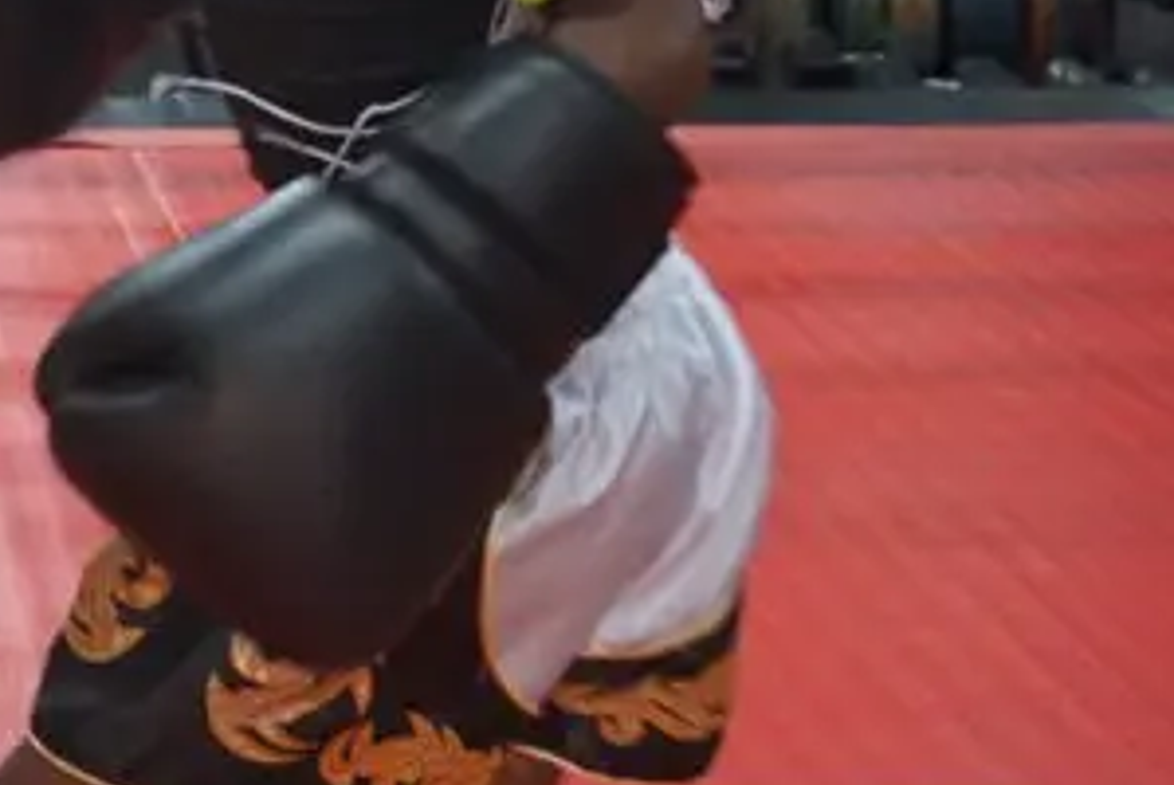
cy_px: -94
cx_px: -373
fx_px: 3516
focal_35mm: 108
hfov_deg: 17.7
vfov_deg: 12.5
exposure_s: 1/160
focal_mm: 21
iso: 3200
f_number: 4
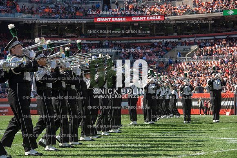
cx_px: 118
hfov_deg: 20.0
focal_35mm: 102
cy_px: 79
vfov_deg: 13.4
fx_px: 672
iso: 400
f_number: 5
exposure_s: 1/2000
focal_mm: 102
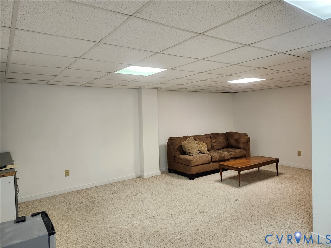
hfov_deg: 73.9
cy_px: 124
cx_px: 166
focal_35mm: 23
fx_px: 220
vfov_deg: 58.9
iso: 320
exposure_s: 1/120
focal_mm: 5.54
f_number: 1.8
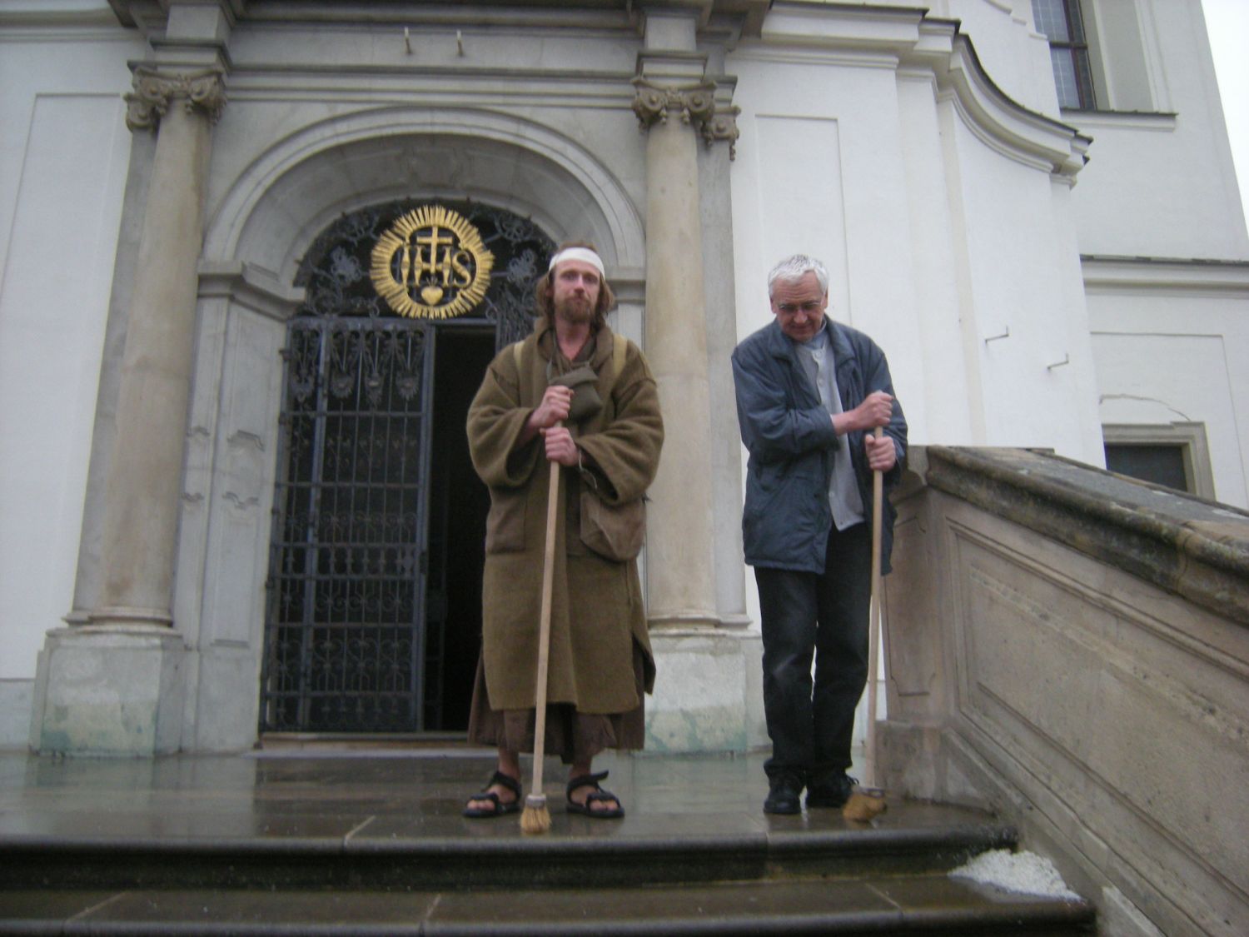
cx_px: 624
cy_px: 468
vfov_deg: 49.7
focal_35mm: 28
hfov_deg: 63.4
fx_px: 1010
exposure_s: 1/56
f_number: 2.8
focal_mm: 4.7
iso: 204
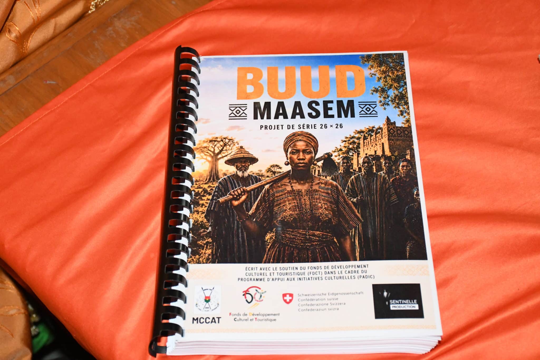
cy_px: 180
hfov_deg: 33.4
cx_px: 270
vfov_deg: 22.6
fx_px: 900
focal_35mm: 60
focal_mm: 40
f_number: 4.5
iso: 9000
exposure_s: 1/250
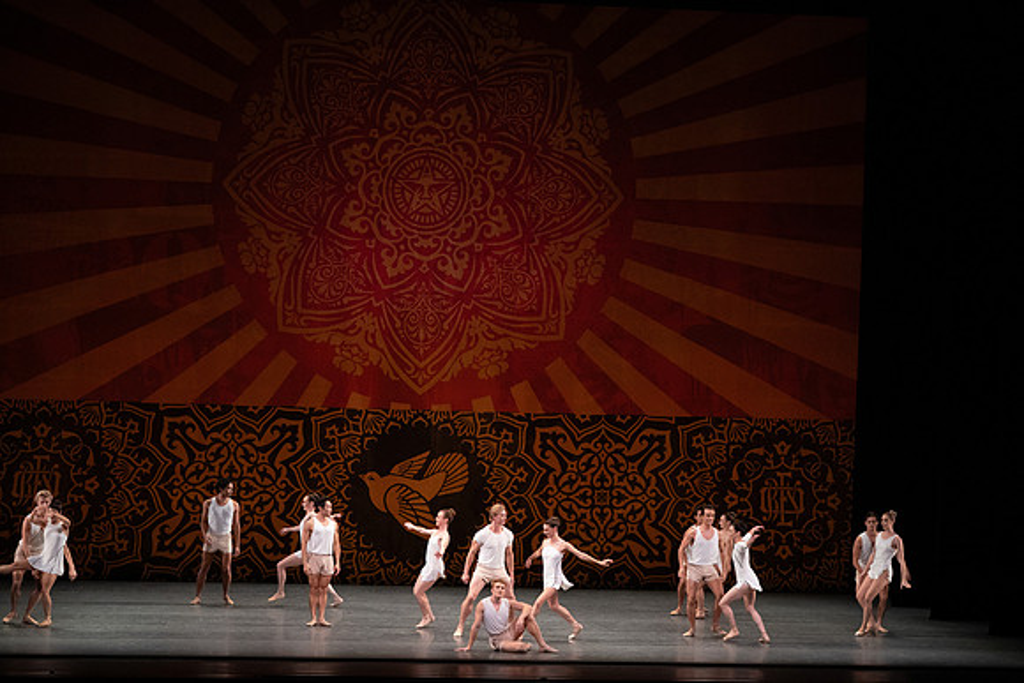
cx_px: 512
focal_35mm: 100
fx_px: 2845
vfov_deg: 13.7
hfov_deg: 20.4
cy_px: 342
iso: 6400
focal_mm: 100
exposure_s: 1/400
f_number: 10
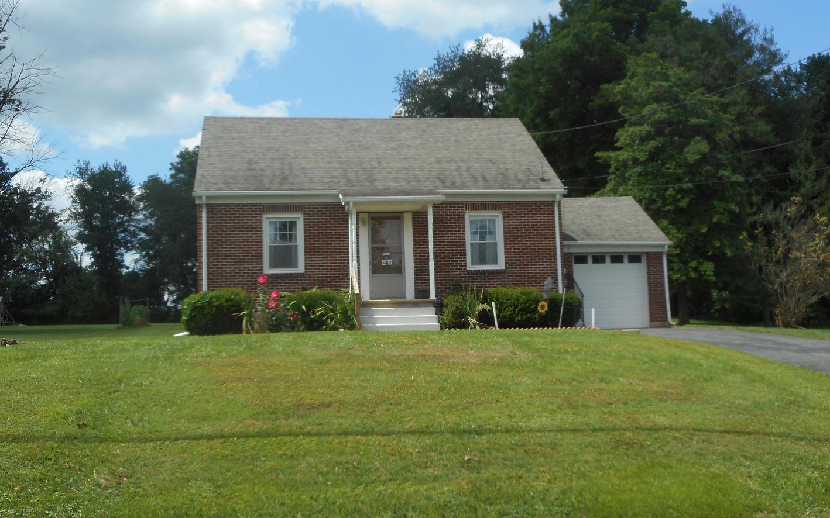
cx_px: 416
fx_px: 950
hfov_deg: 47.2
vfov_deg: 30.5
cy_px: 265
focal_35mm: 42
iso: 80
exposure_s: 1/500
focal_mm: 6.9
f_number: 4.5
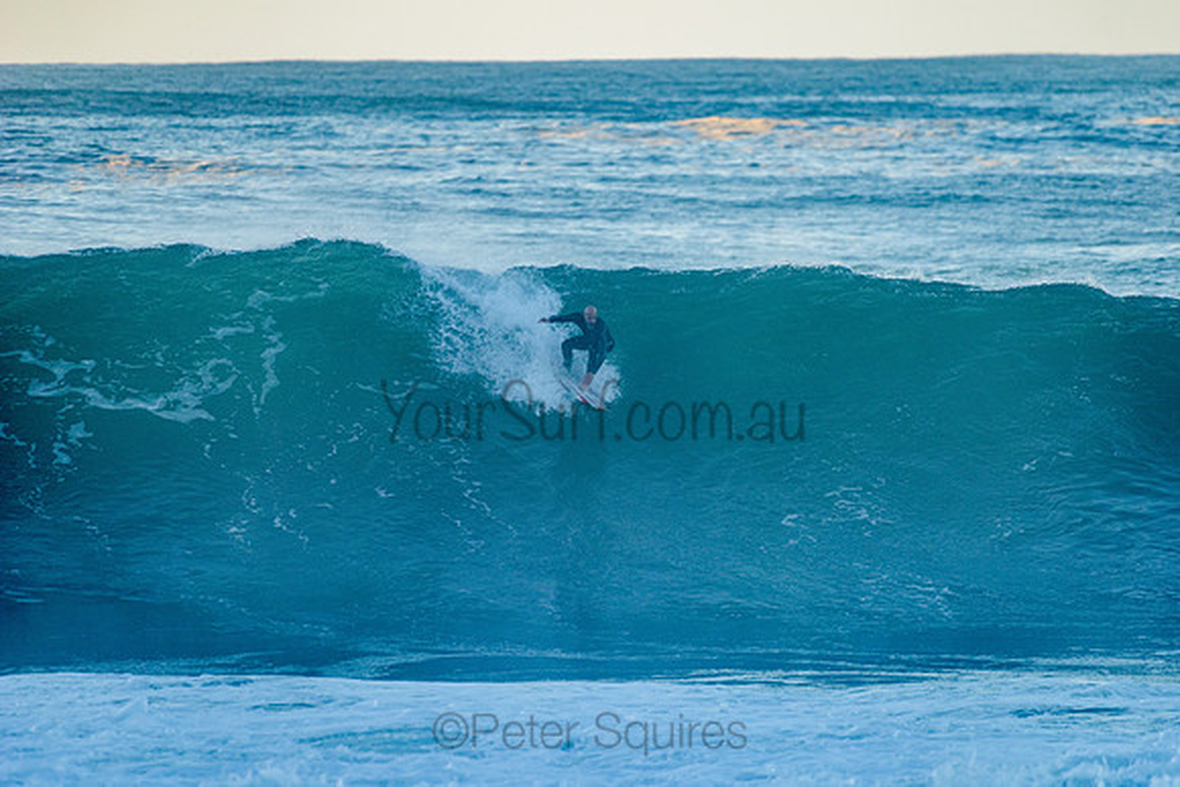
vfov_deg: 2.8
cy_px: 394
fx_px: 16392
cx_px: 590
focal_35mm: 500
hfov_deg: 4.1
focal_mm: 500
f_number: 5.6
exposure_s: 1/1600
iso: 500
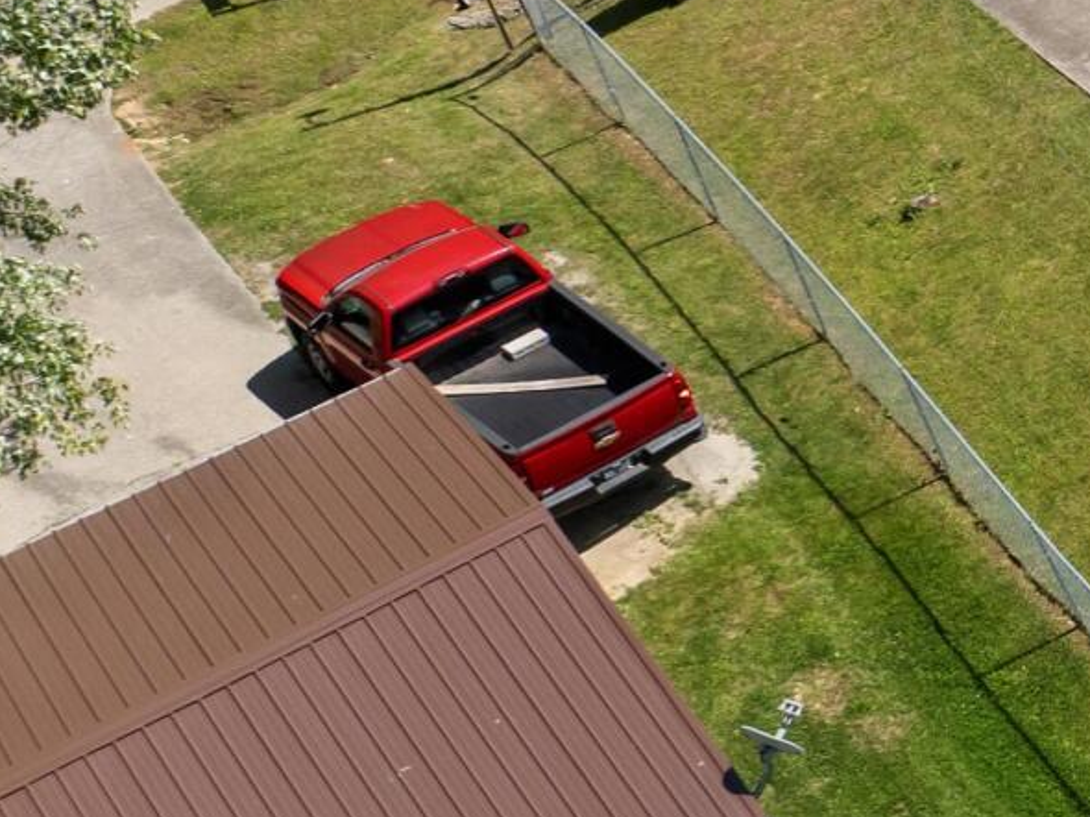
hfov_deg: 12.4
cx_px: 2677
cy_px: 124
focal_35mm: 122
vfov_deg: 12.1
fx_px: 3840
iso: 120
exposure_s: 1/60
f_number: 2.8
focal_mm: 12.29
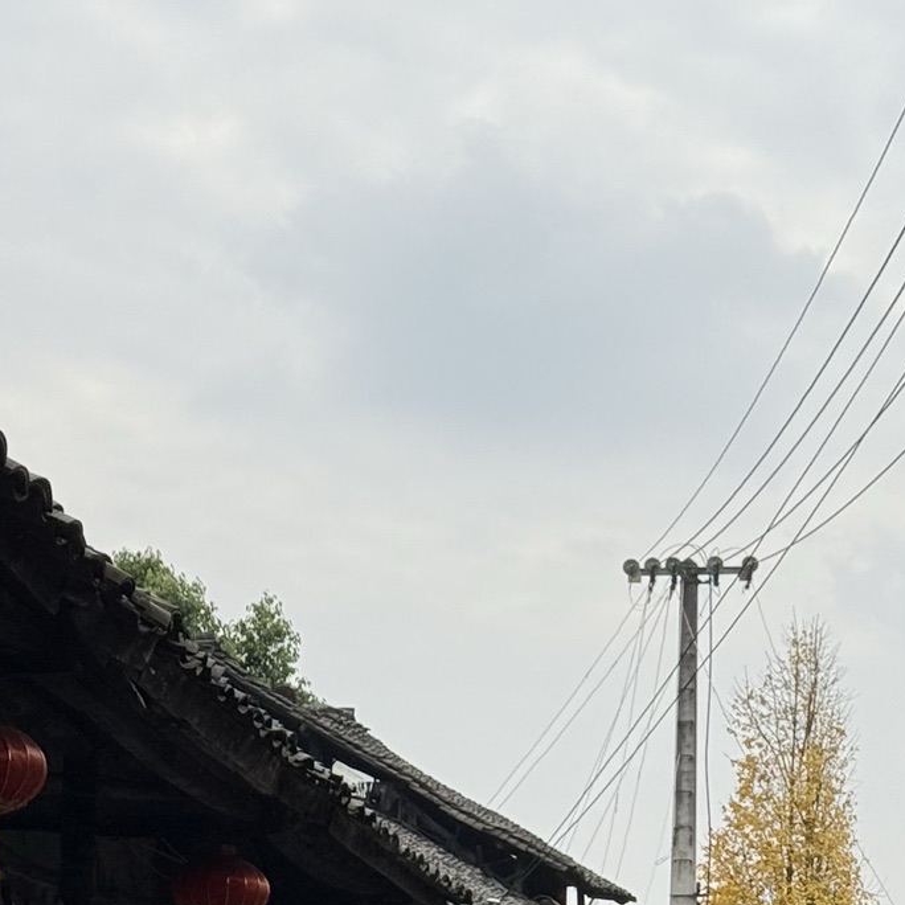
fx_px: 3668
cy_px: 1004
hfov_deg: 13.9
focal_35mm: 124
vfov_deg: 13.8
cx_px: 897
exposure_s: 1/3226
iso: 64
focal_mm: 6.76
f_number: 1.78
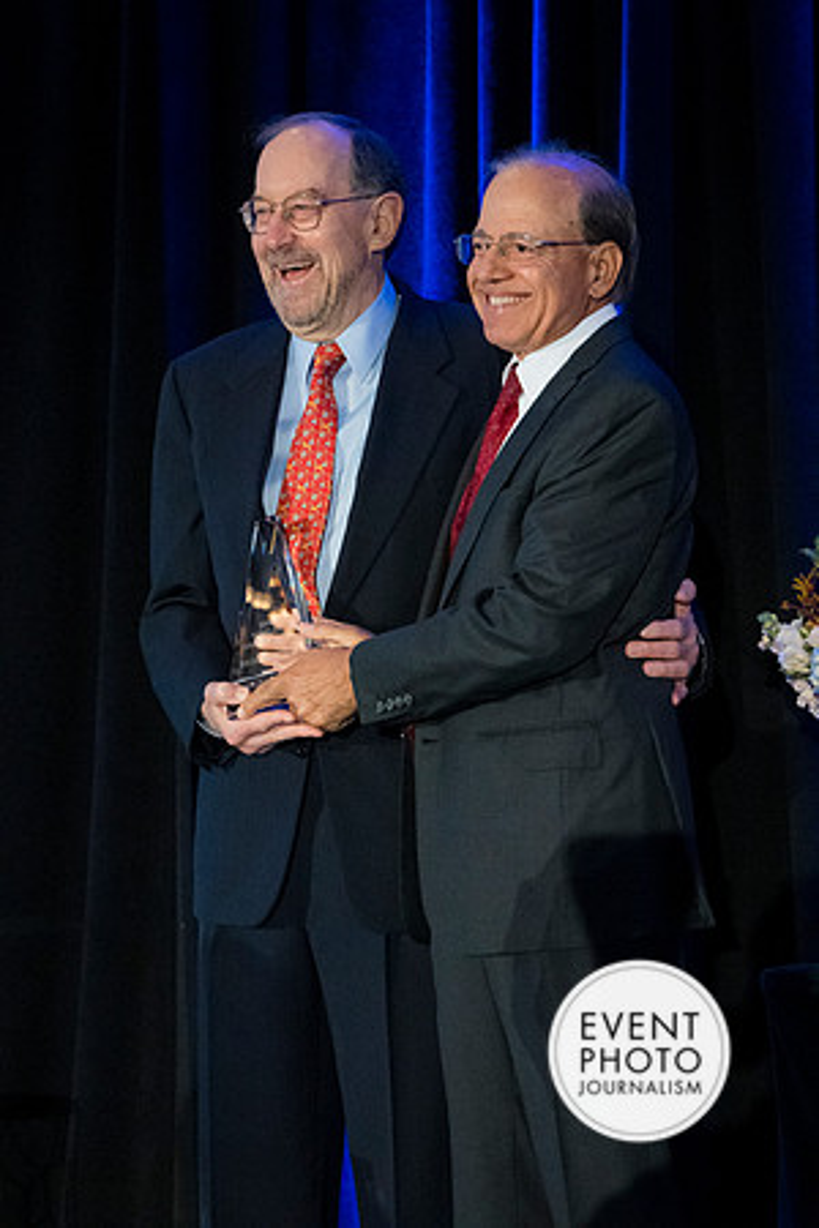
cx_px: 410
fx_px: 3822
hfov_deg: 12.2
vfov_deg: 18.3
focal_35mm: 112
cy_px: 614
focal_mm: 75
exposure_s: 1/125
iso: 10000
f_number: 4
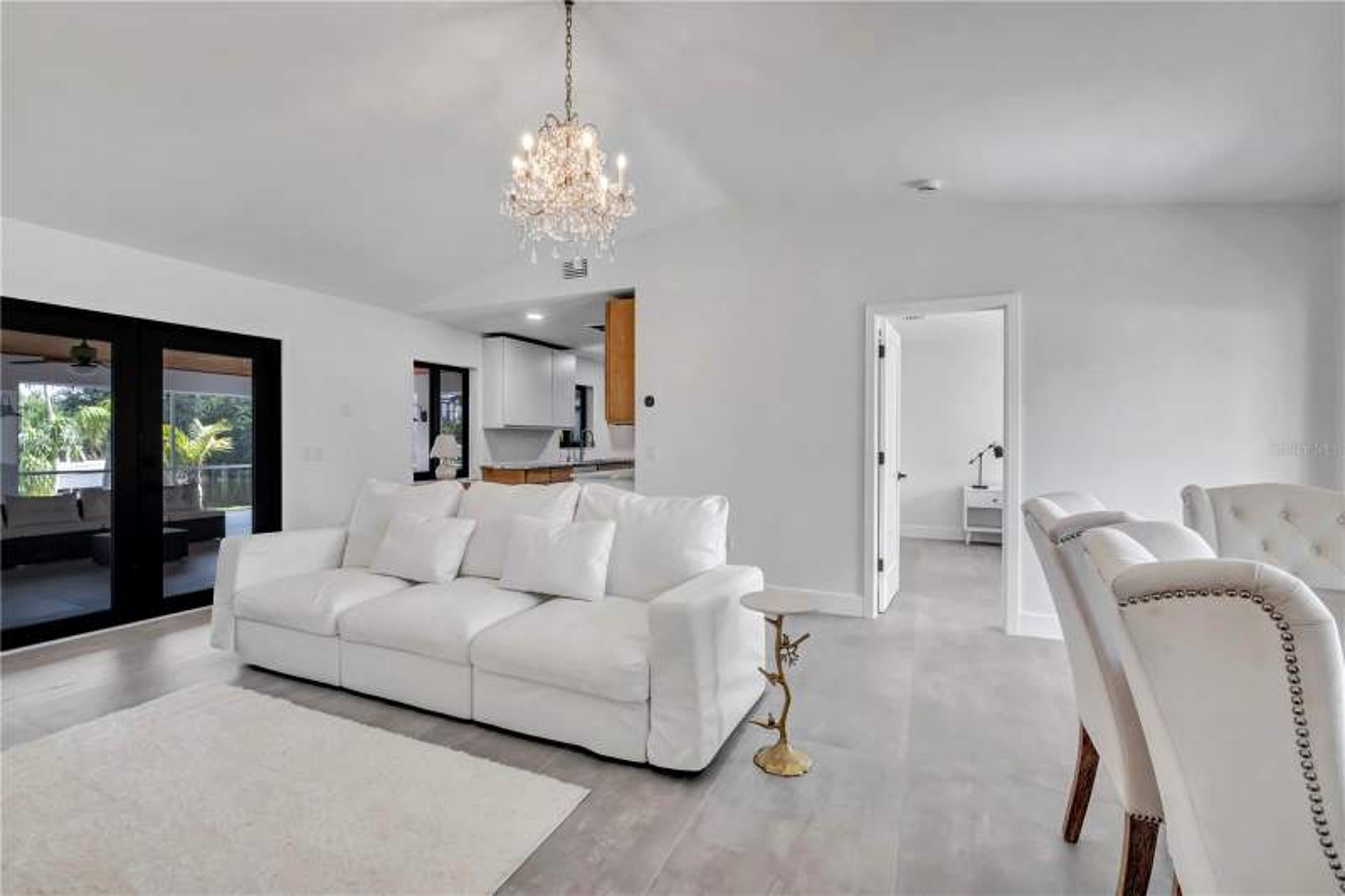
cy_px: 448
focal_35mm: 15
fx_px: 560
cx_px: 672
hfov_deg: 100.4
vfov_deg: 77.3
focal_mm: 10
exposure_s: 1/25
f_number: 9
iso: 400
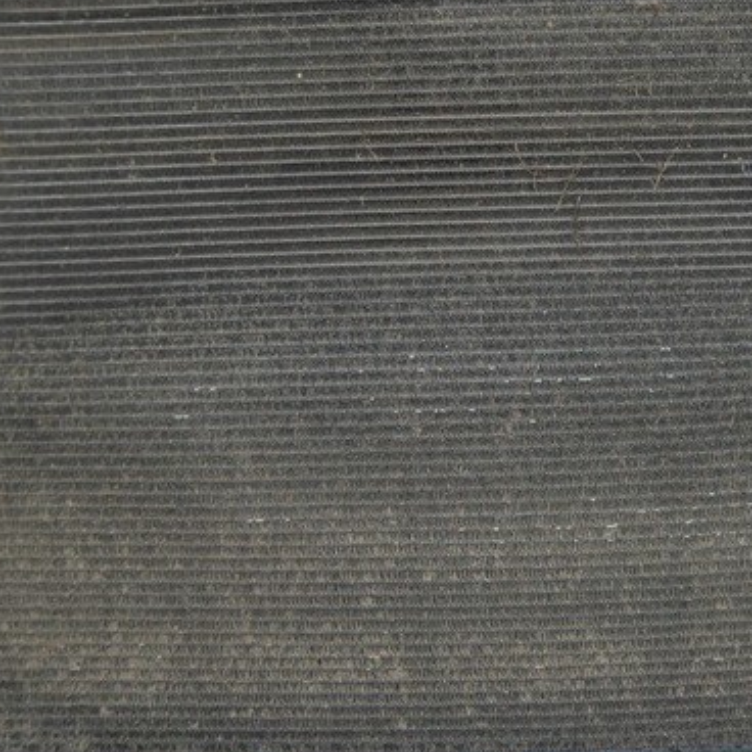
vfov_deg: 22.1
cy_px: 228
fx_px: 1917
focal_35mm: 78
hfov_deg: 22.2
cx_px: 458
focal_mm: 22
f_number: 4
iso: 400
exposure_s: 1/100
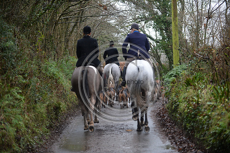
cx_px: 115
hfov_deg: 19.5
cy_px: 76
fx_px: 670
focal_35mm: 105
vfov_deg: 13.0
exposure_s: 1/800
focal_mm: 105
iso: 1600
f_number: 2.8
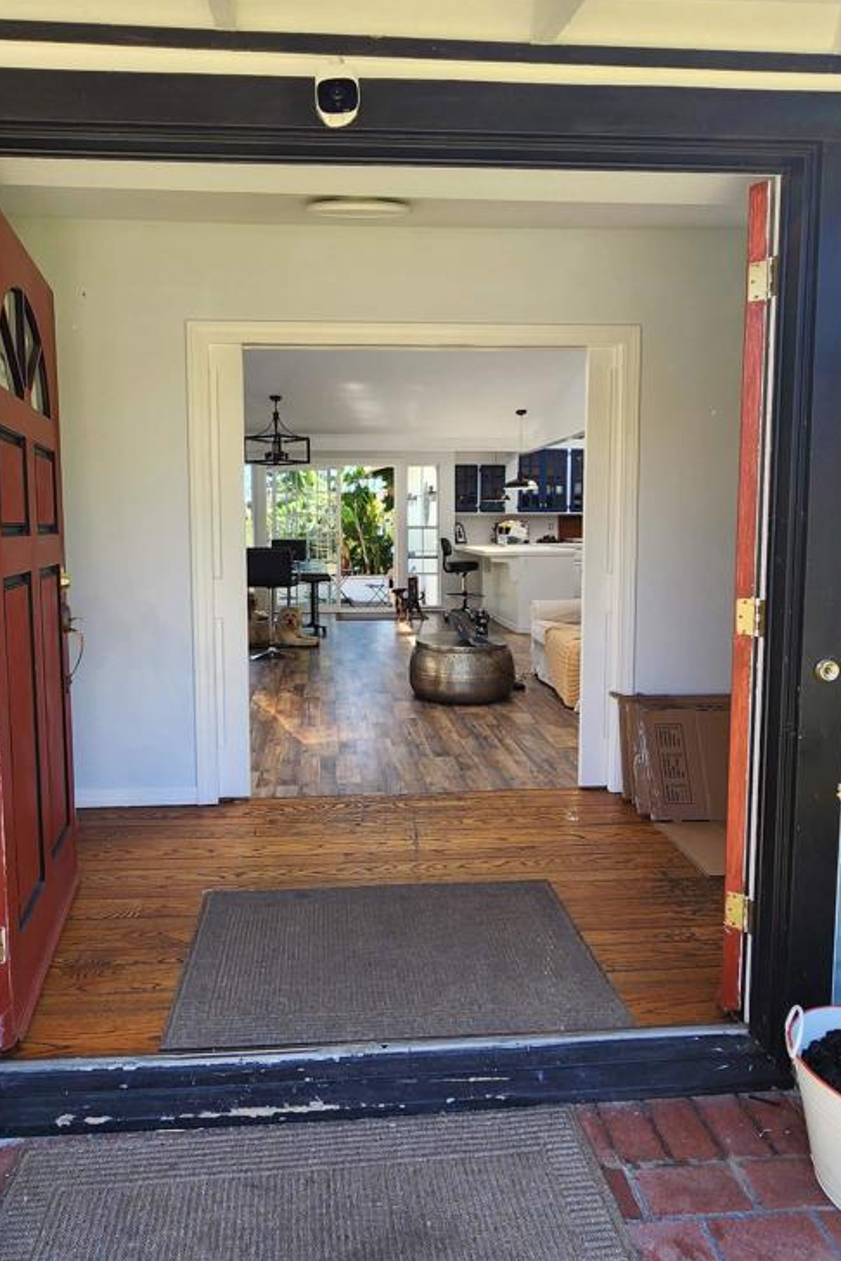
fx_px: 666
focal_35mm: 19
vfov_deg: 86.8
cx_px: 363
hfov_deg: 64.3
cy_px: 600
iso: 50
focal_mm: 2.2
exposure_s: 1/145
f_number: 2.2
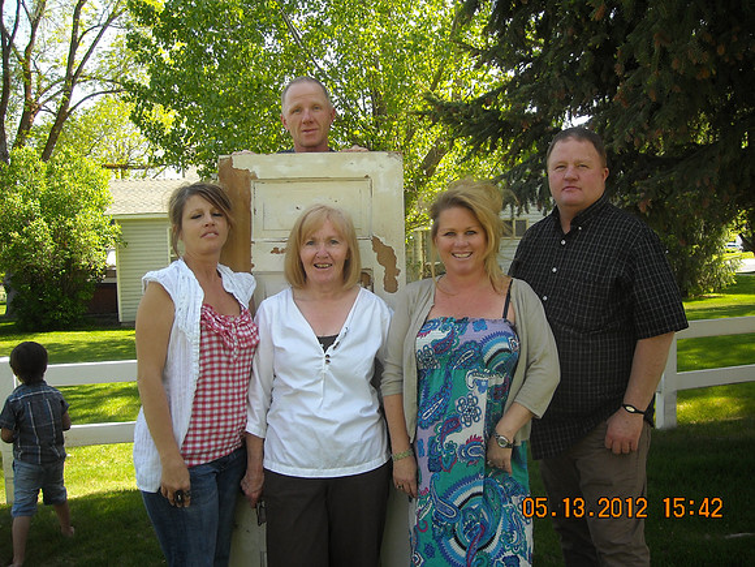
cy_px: 284
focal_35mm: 35
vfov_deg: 40.7
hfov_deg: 52.6
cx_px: 378
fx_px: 763
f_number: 2.8
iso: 64
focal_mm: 5.7
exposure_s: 1/201
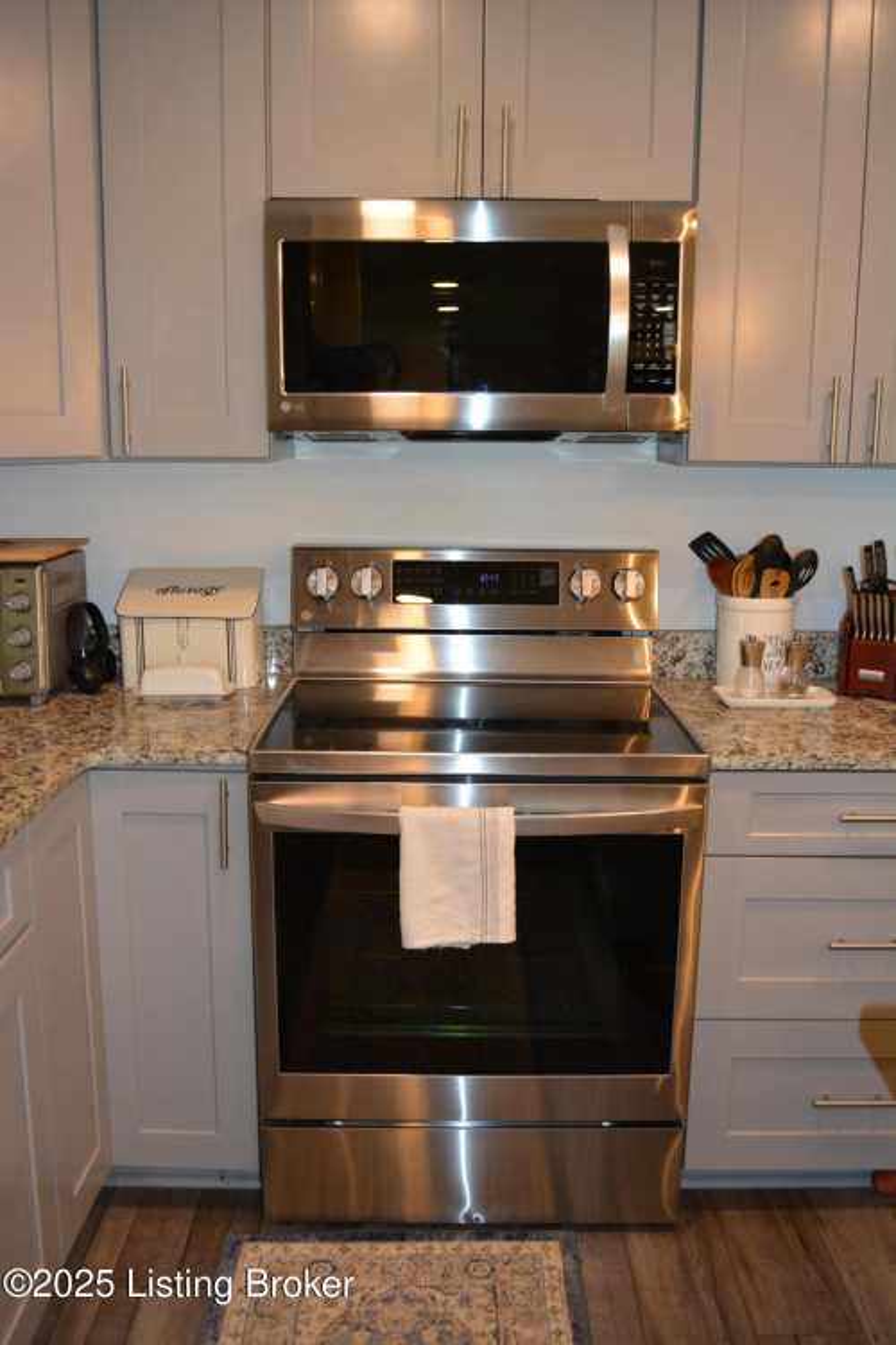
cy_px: 672
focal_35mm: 33
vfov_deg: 57.2
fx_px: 1232
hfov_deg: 40.0
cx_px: 448
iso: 560
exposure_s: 1/60
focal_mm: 22
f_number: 3.8
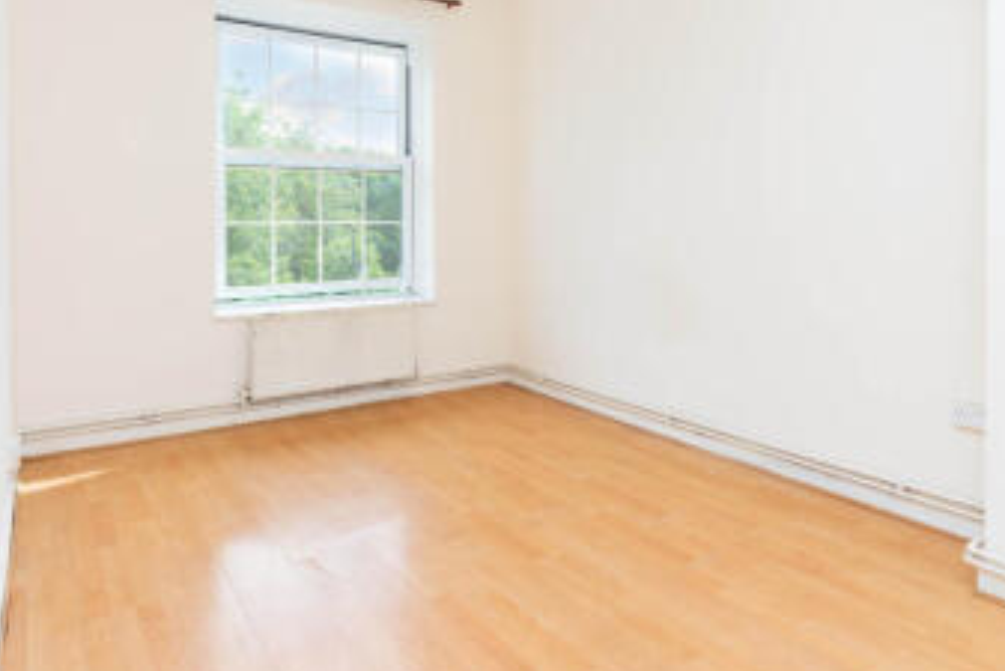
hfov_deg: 73.7
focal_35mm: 24
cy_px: 255
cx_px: 489
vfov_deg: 52.7
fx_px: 670
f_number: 8
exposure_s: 1/100
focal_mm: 17
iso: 320
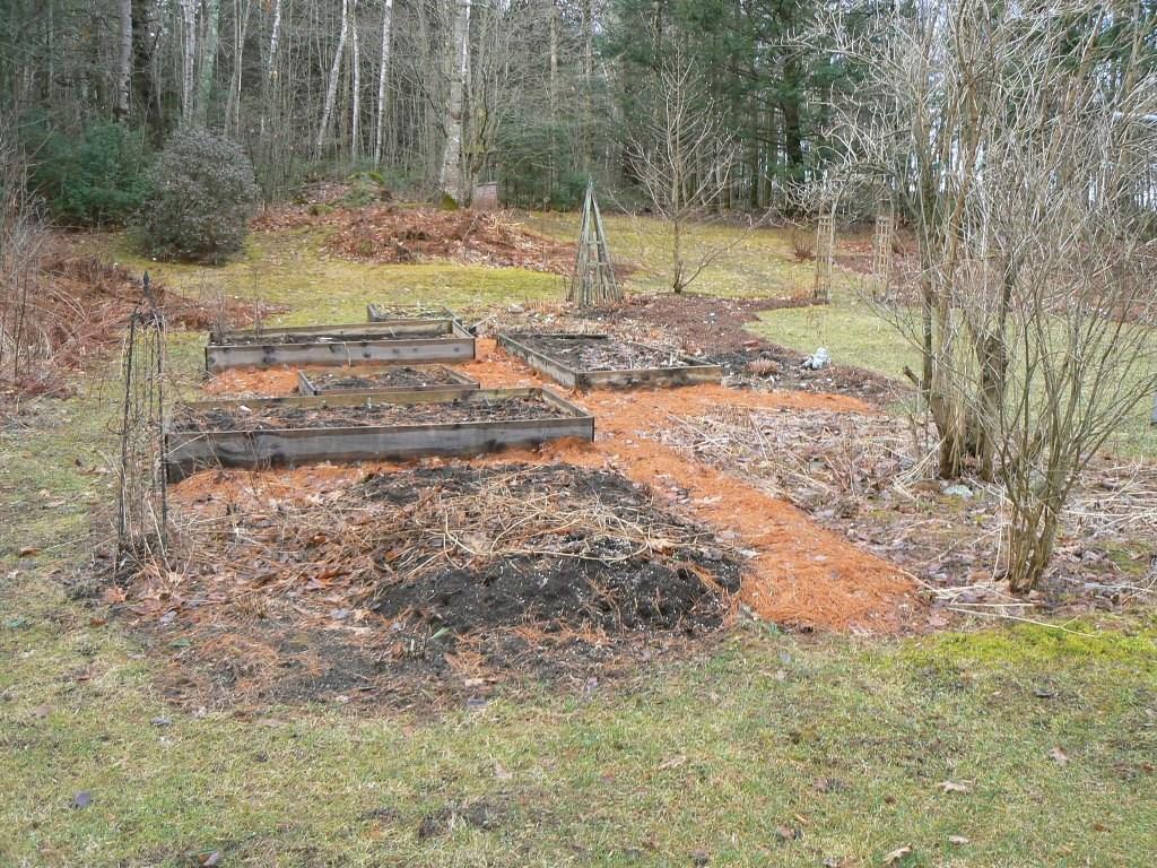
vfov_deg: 39.7
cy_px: 434
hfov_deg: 51.4
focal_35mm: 36
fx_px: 1203
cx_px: 578
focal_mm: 6
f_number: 4
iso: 80
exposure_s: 1/60
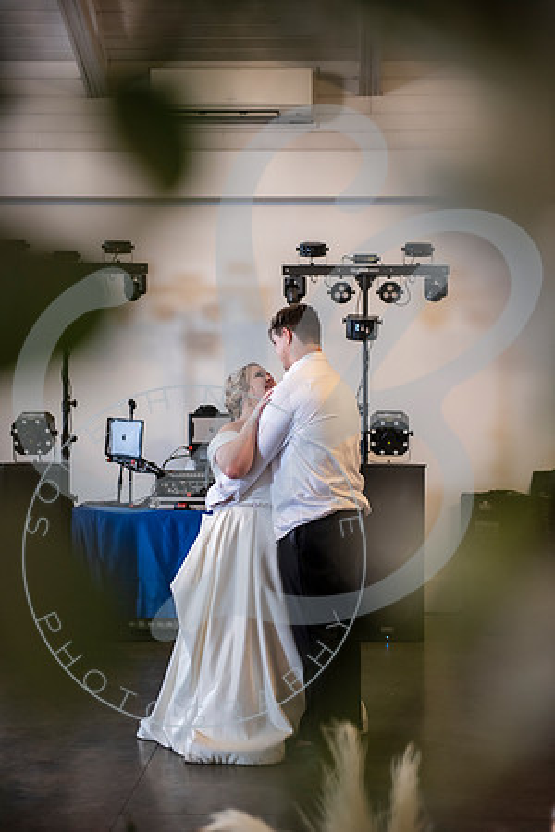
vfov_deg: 28.8
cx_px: 278
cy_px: 416
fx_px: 1619
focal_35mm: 70
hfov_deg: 19.5
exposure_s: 1/125
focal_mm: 70
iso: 1250
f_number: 2.8
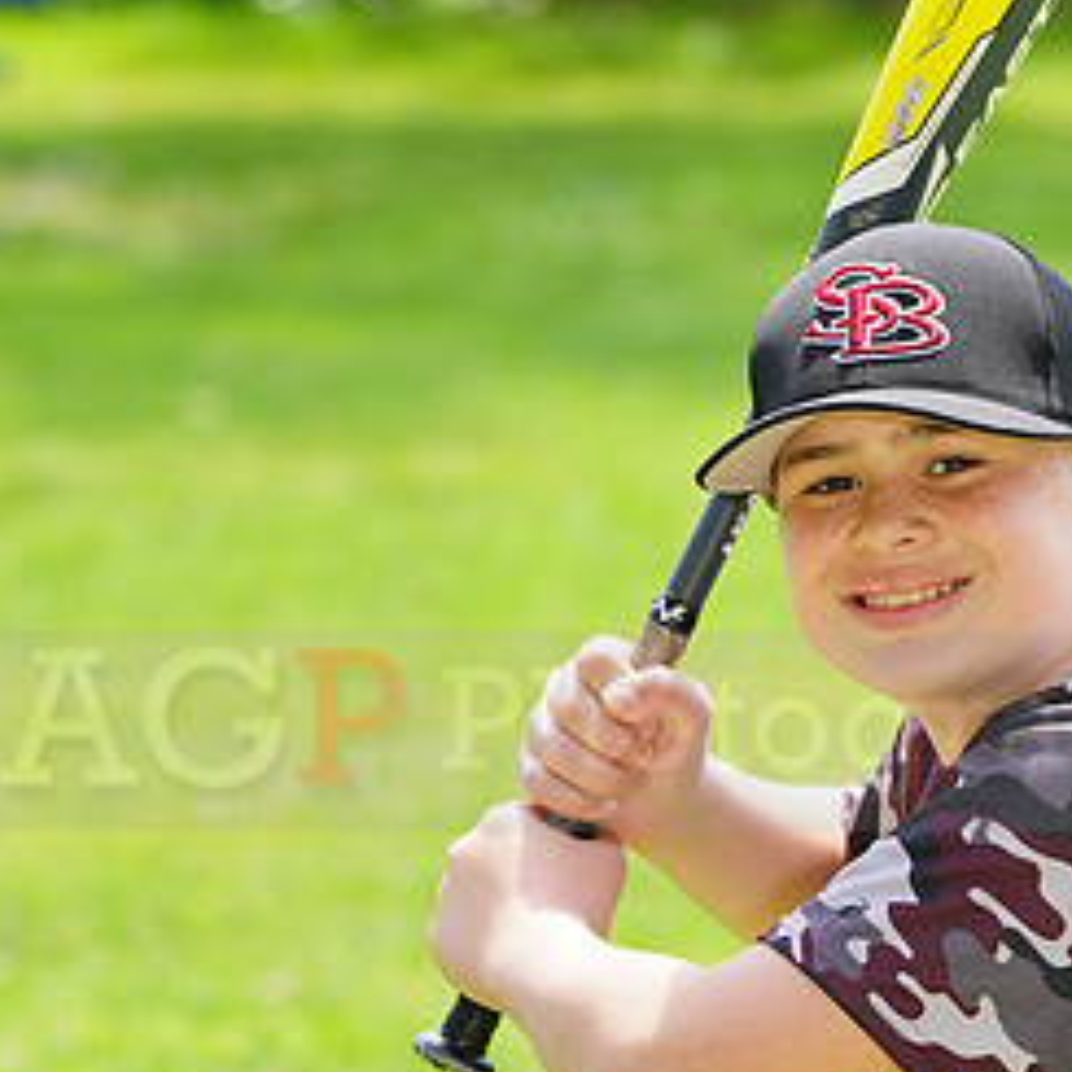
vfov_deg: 4.1
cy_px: 691
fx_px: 15136
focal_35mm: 432
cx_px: 761
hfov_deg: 4.1
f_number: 8
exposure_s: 1/160
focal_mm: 215
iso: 200
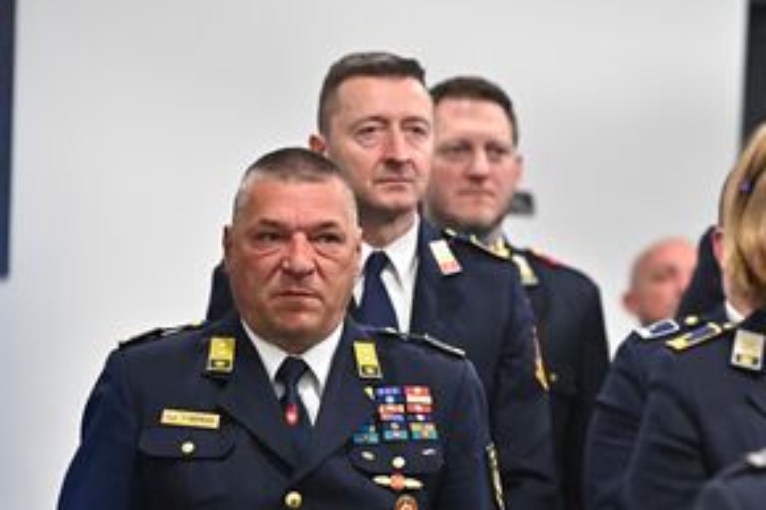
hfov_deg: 7.2
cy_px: 336
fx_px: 6103
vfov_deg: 4.8
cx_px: 431
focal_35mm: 287
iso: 5000
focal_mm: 185
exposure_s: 1/160
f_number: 4
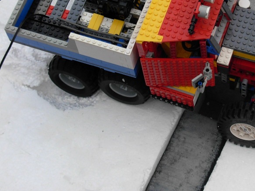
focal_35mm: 123
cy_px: 28
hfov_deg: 15.9
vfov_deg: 12.0
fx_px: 906
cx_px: 196
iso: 79
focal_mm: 11.5
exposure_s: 1/384
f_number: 3.5
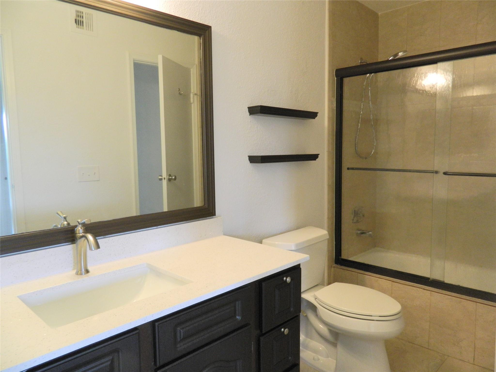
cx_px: 248
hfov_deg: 69.4
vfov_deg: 54.9
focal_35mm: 25
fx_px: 358
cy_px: 186
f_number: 3.1
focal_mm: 4.5
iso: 220
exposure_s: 1/30
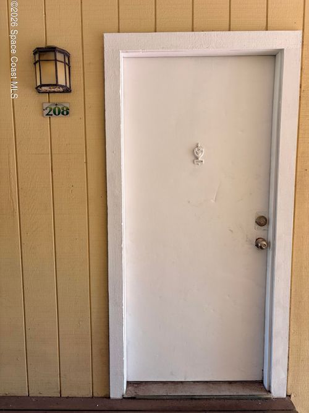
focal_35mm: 26
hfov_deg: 53.0
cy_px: 206
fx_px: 310
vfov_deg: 67.3
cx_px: 154
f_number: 1.6
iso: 32
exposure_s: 1/121
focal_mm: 5.96
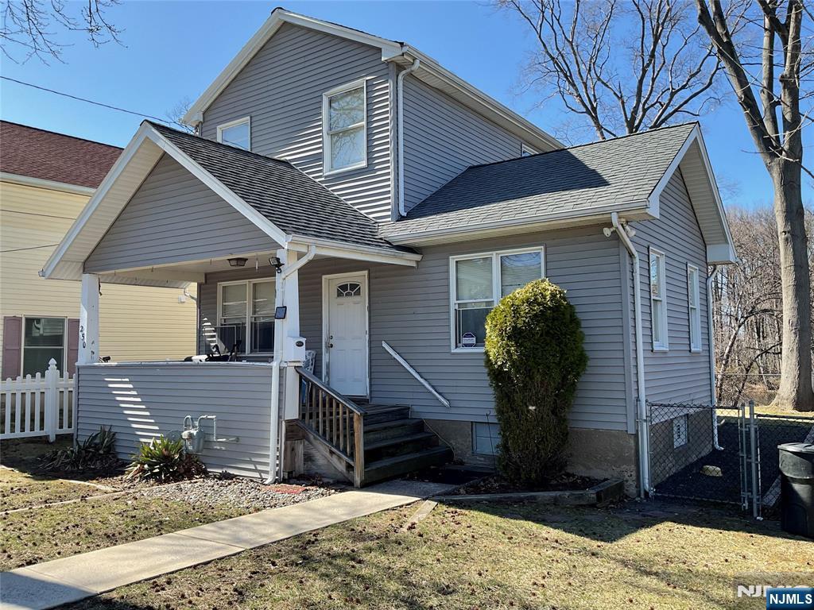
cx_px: 407
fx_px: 682
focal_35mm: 29
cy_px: 305
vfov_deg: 48.2
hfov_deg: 61.7
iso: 16
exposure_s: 1/759
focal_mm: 3
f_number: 1.8
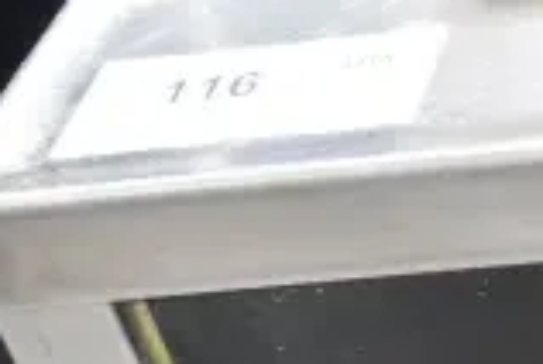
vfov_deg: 10.2
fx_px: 2009
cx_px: 949
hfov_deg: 13.9
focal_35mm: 133
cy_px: 465
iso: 6400
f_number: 5
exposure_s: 1/100
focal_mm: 23
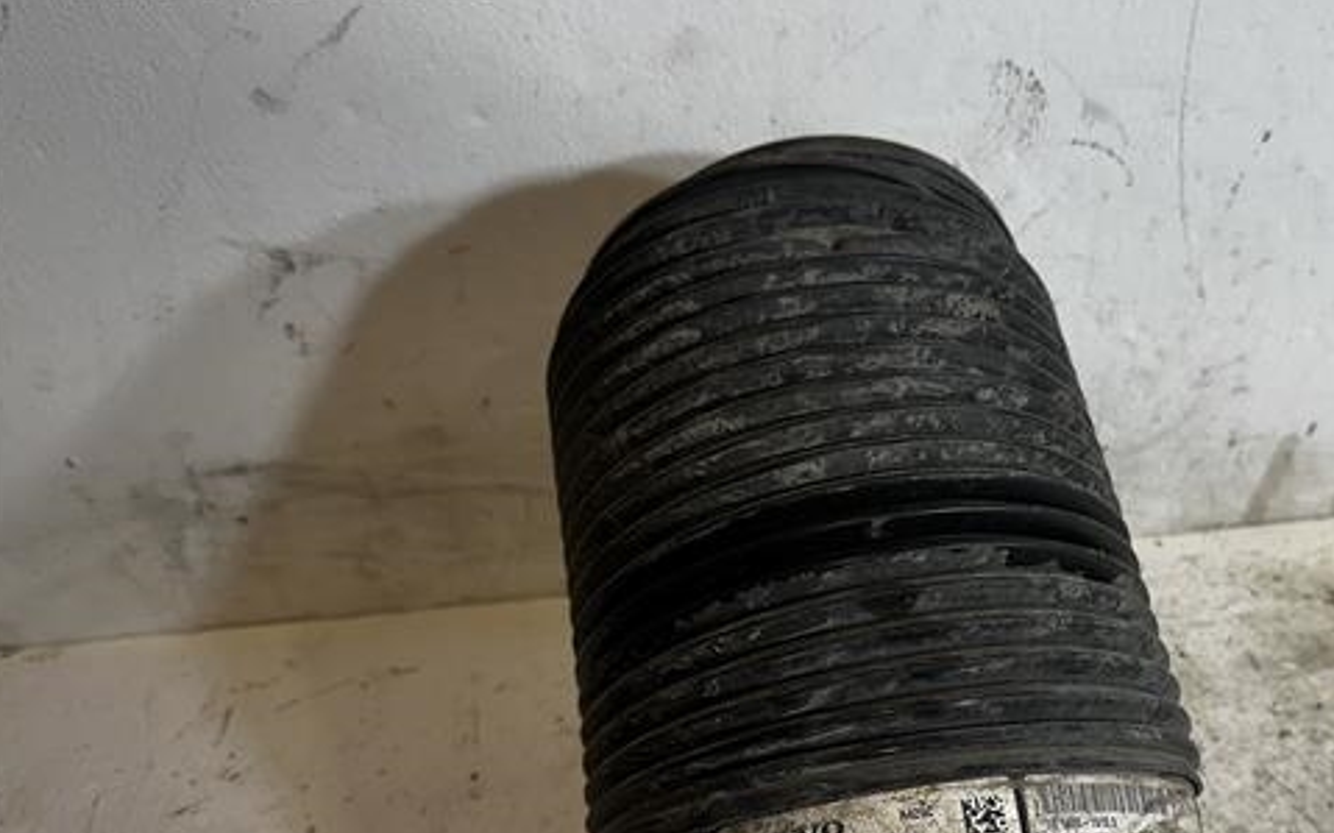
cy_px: 566
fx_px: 1236
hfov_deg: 55.7
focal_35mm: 34
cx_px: 872
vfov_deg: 36.8
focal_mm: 6.86
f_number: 1.78
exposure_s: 1/100
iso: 80
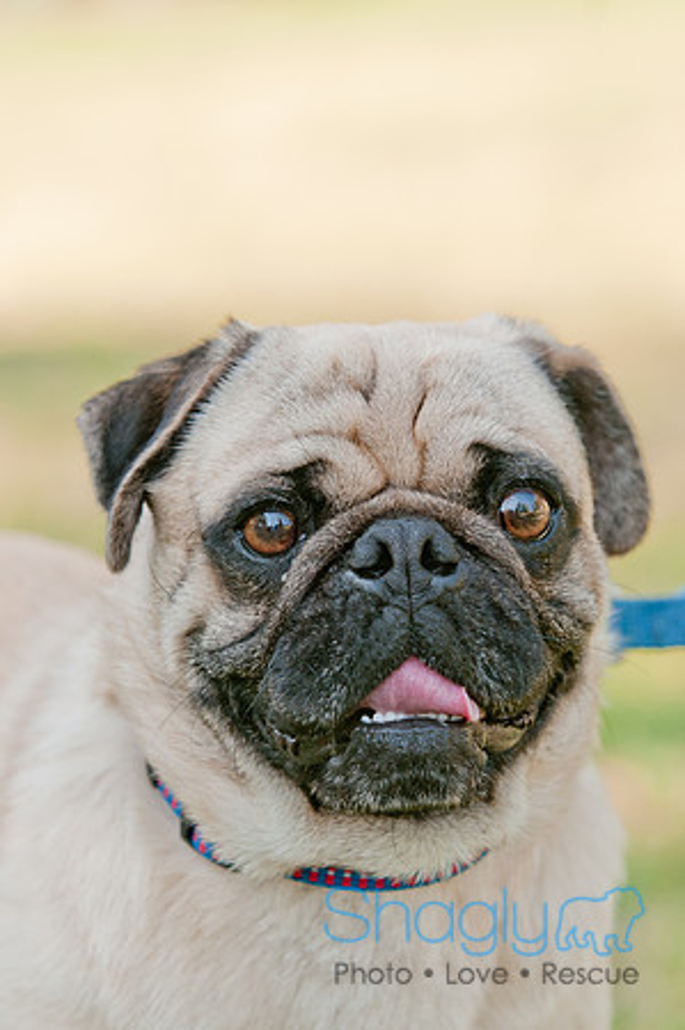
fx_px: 4806
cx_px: 342
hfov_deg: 8.2
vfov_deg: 12.2
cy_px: 515
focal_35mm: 168
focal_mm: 112
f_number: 5
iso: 200
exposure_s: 1/200
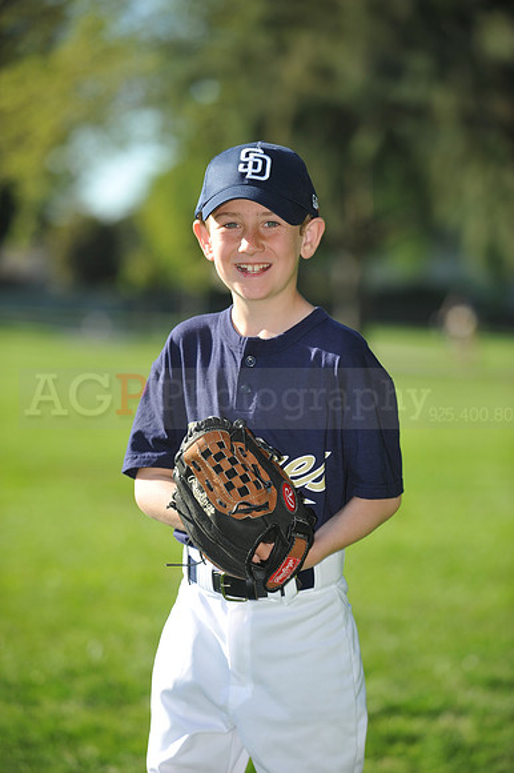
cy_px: 386
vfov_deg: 14.2
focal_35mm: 145
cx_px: 257
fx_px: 3109
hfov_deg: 9.5
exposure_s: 1/1000
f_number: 4
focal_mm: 145
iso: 200
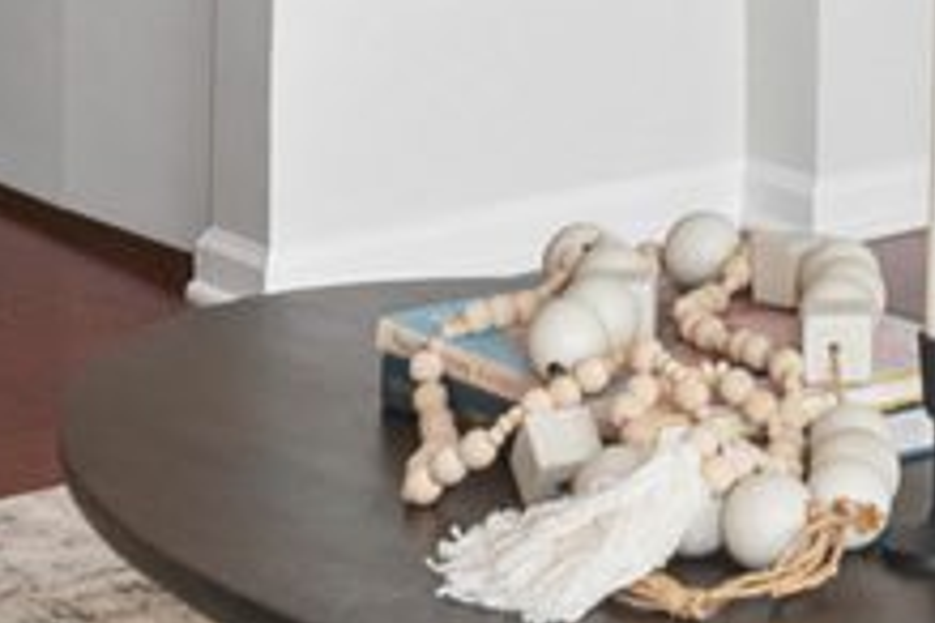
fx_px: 3454
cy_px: -614
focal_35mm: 133
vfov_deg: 9.6
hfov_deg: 15.0
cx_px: 1084
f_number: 8
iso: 200
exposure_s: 1/10
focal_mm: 12
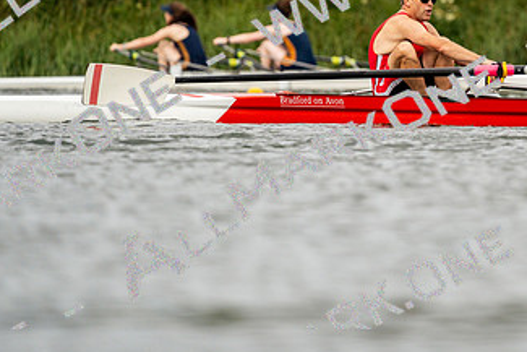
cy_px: 51
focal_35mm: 1070
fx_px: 15670
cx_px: 452
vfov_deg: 1.3
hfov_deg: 1.9
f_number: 6.3
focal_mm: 600
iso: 320
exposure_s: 1/2000
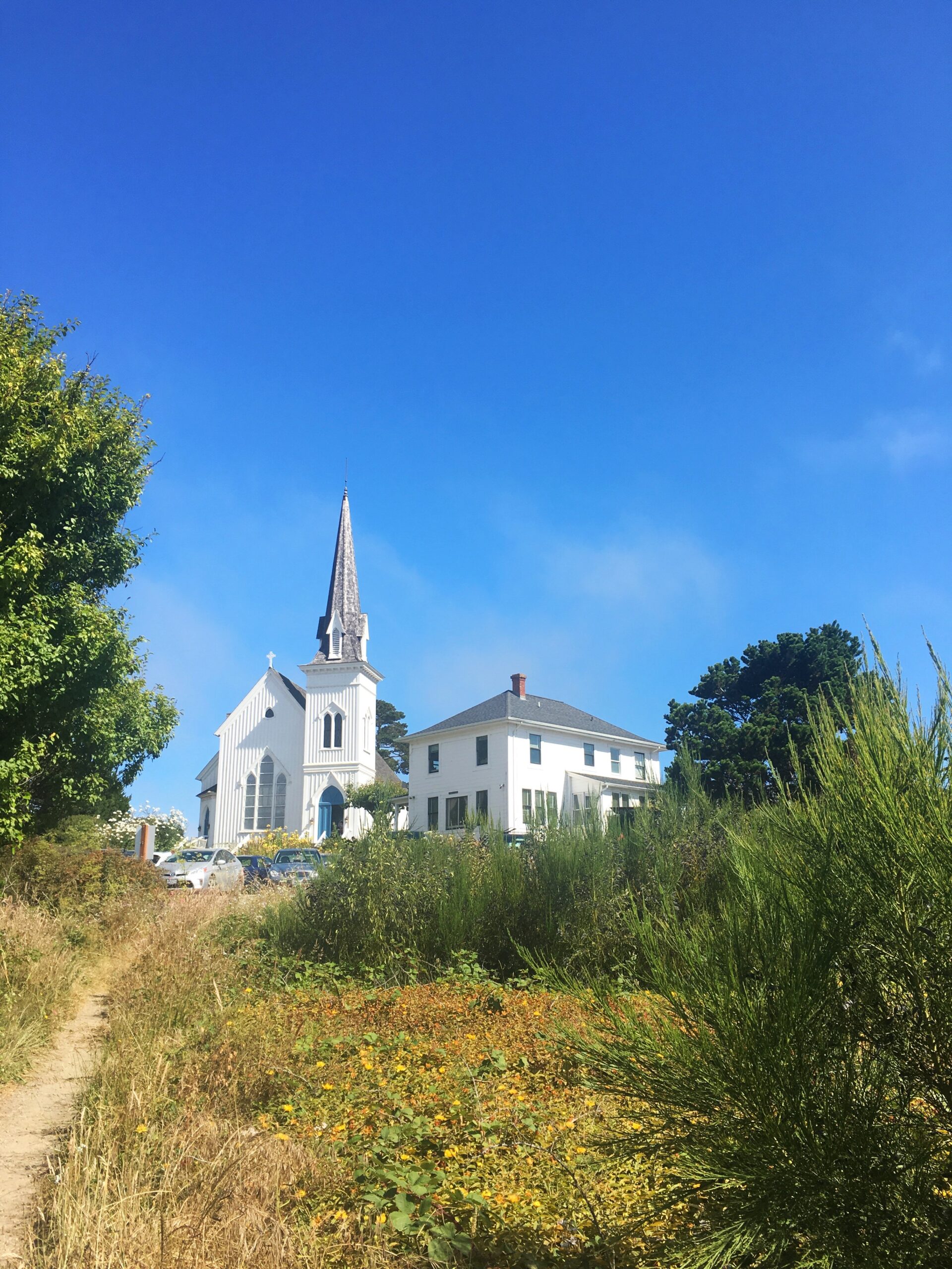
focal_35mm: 29
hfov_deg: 48.2
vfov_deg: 61.7
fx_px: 1063
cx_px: 476
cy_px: 634
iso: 25
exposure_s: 1/1068
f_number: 2.2
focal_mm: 4.15
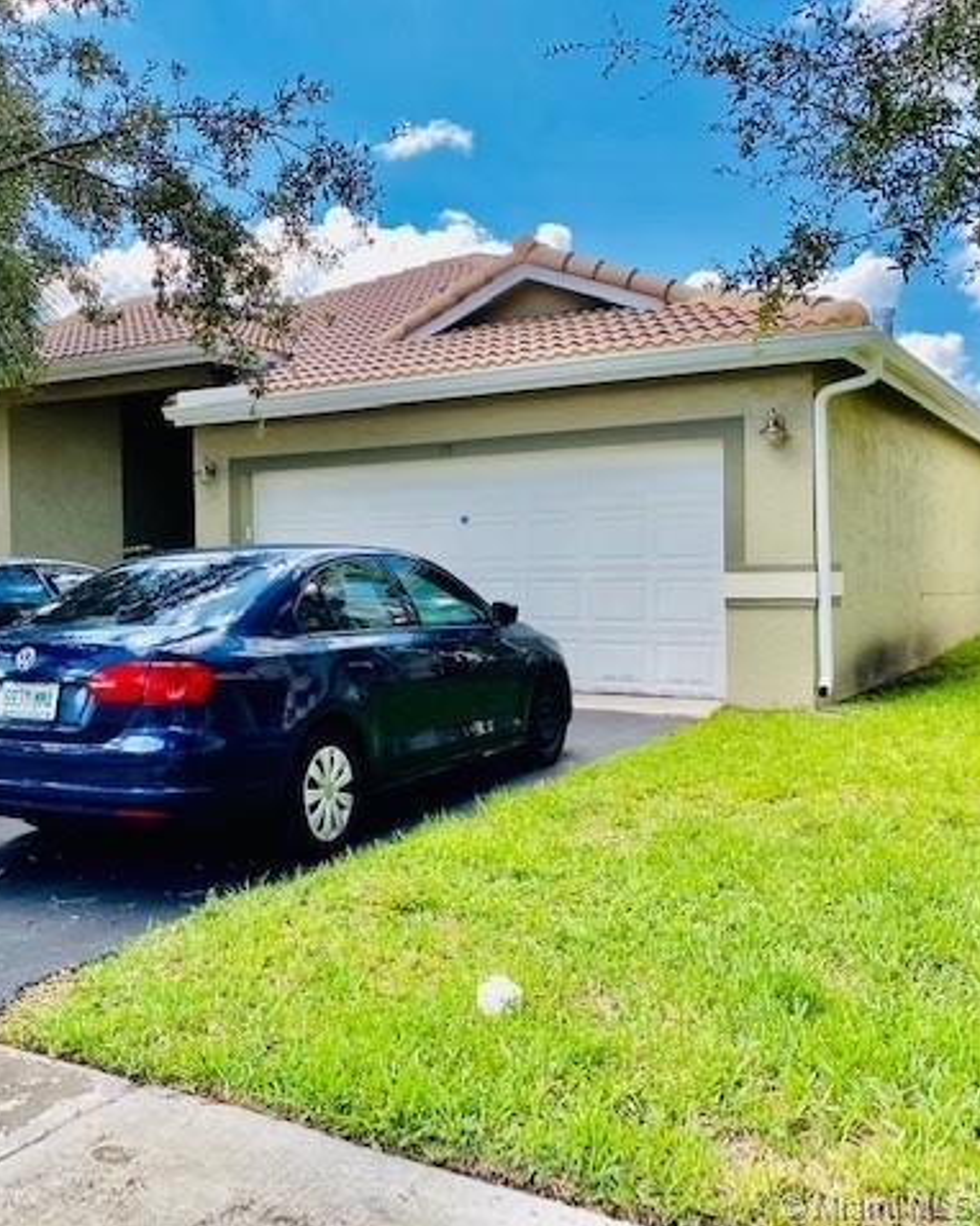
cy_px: 613
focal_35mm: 34
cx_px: 308
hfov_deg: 42.6
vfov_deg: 52.9
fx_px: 1233
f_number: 1.8
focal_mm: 4.25
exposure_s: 1/662
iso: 32
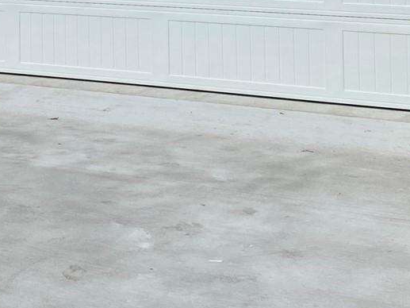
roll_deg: -0.3
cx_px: 65
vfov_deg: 13.7
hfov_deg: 18.8
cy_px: -125
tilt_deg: +0.7
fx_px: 1220
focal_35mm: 103
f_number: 1.8
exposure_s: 1/839
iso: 32
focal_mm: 4.25
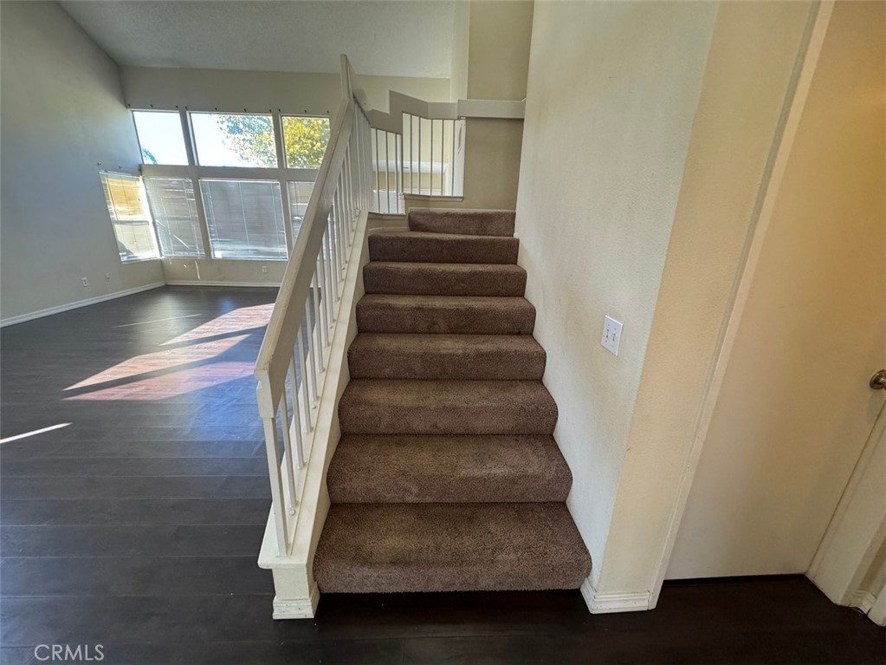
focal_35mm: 14
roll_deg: -1.8
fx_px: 358
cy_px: 332
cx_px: 443
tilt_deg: -15.4
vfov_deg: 85.7
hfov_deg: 102.1
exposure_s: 1/120
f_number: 2.2
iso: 250
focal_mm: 2.22
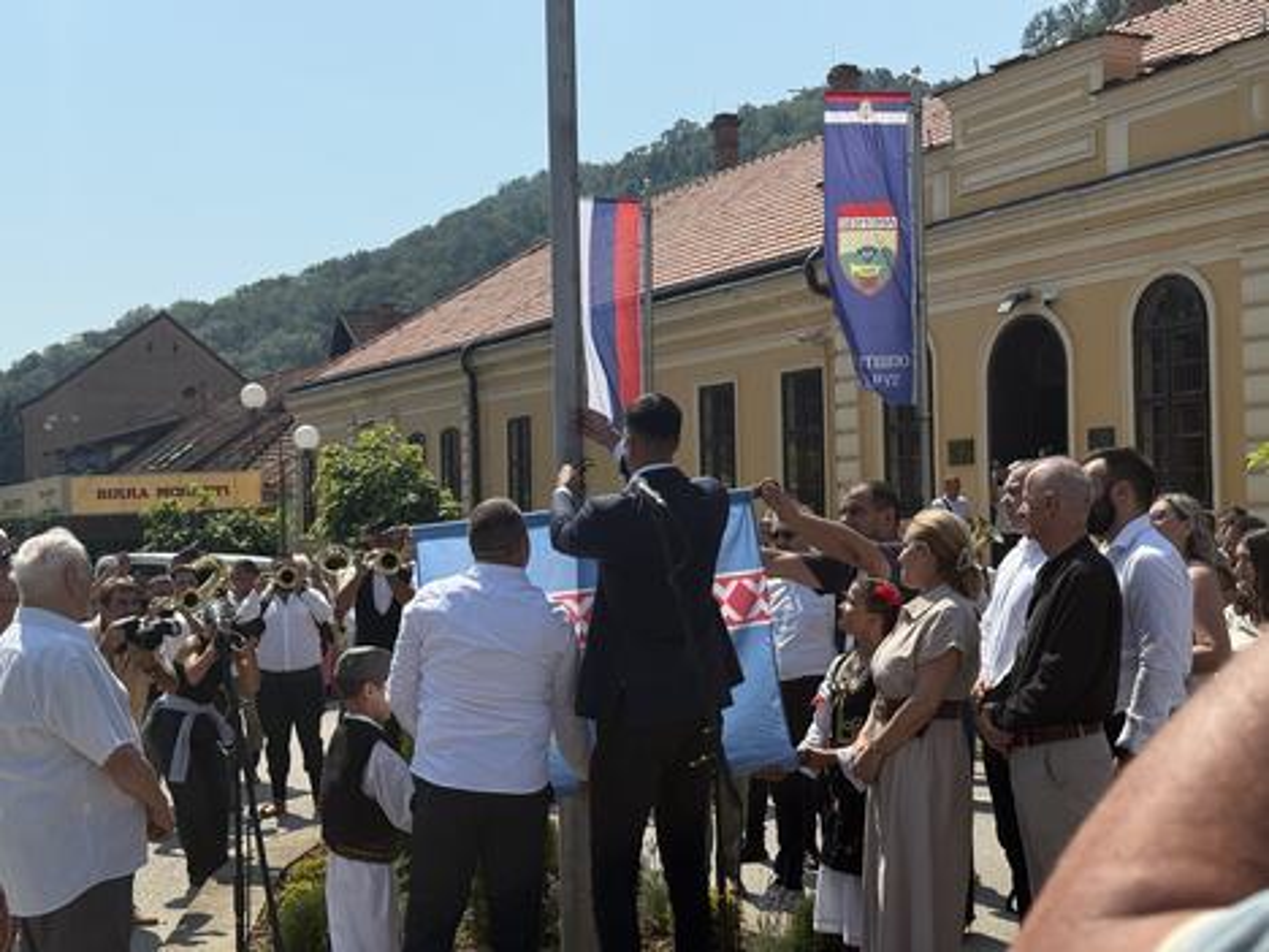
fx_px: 1760
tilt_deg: +2.5
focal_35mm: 48
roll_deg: +0.6
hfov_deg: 39.7
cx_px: 634
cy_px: 476
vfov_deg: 30.3
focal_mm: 6.76
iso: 100
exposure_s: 1/7143
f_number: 1.78
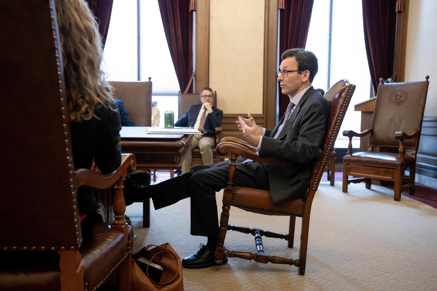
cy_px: 146
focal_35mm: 35
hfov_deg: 54.4
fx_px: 425
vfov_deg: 37.9
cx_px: 218
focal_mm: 35
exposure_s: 1/60
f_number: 4
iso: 1250
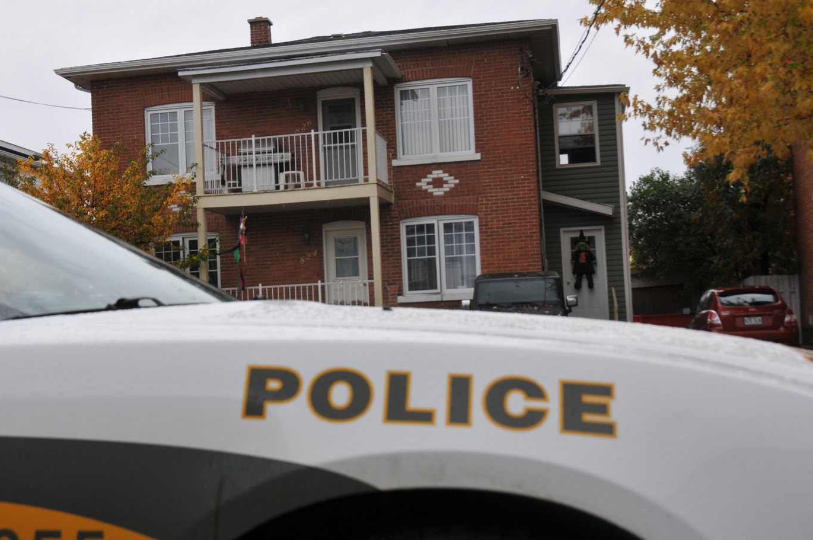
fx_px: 1105
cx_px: 343
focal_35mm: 49
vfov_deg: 27.5
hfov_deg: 40.3
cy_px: 277
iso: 200
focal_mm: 28
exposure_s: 1/250
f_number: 8
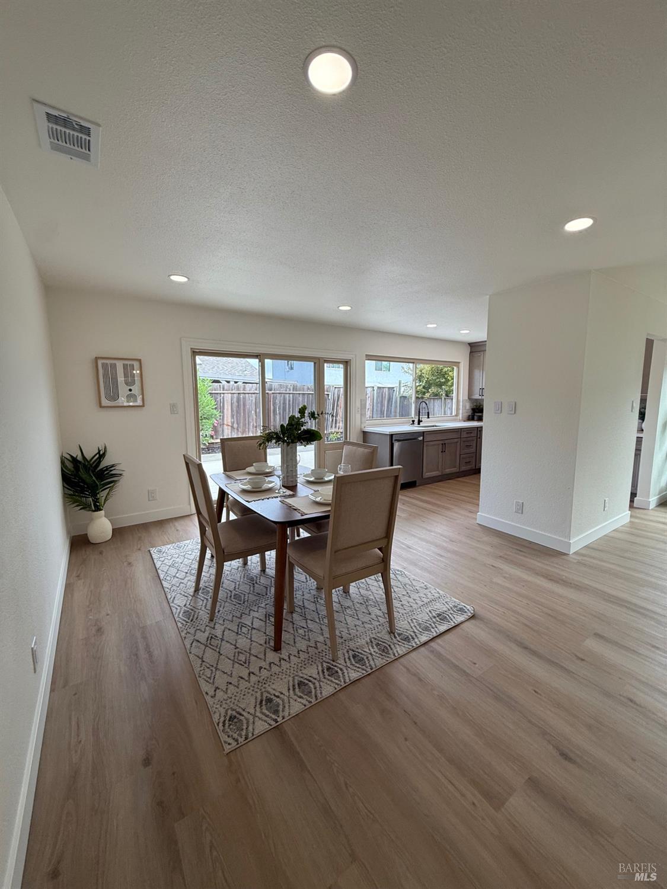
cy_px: 444
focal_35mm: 14
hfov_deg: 85.7
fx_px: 360
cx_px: 334
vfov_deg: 102.1
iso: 64
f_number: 2.2
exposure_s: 1/126
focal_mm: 2.22
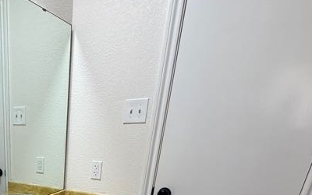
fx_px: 264
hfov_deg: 53.5
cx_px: 30
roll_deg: +1.0
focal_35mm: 31
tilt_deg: -20.7
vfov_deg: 33.1
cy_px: 235
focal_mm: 2.22
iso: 160
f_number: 2.2
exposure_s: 1/120
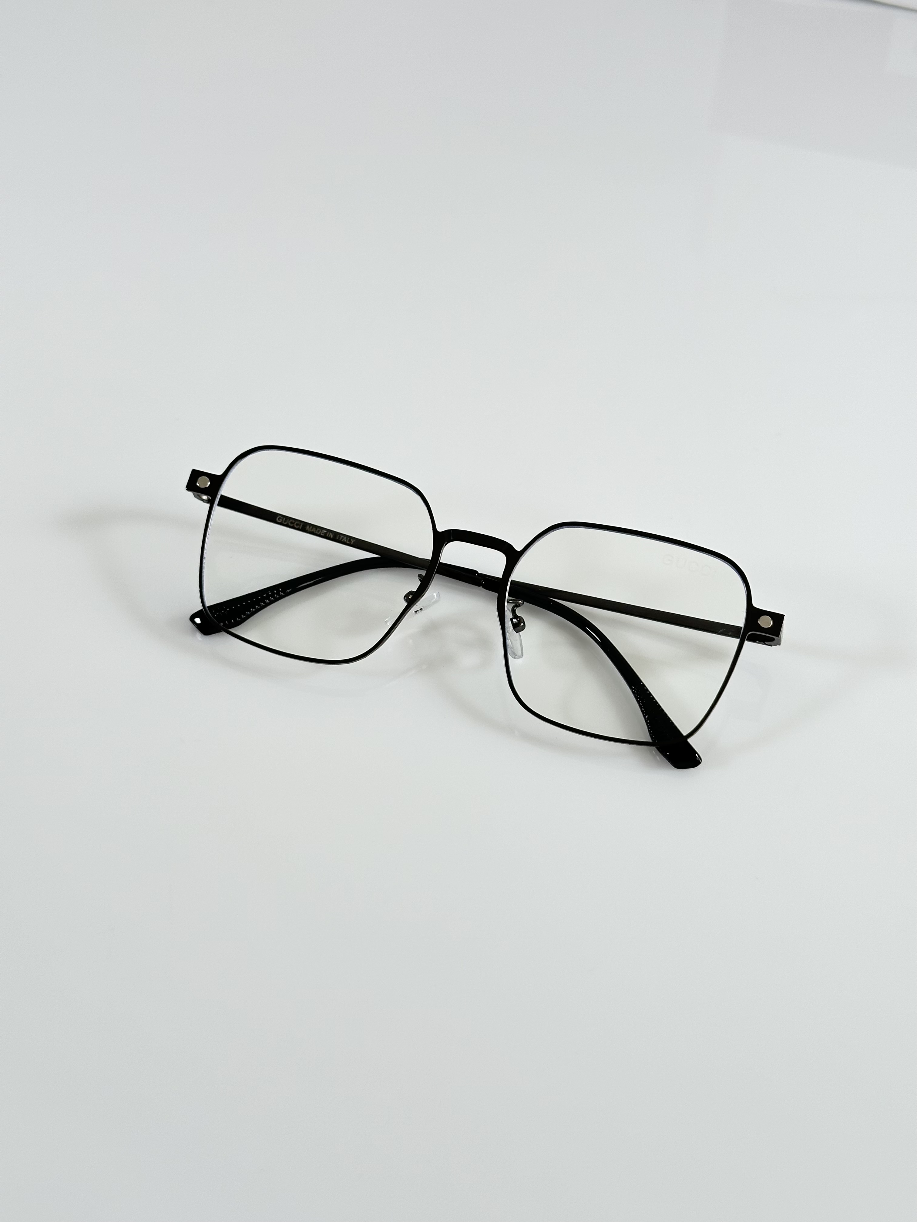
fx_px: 1695
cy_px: 611
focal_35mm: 48
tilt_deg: -52.9
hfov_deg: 30.3
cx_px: 458
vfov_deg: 39.7
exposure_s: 1/155
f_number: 1.78
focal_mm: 6.86
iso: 80
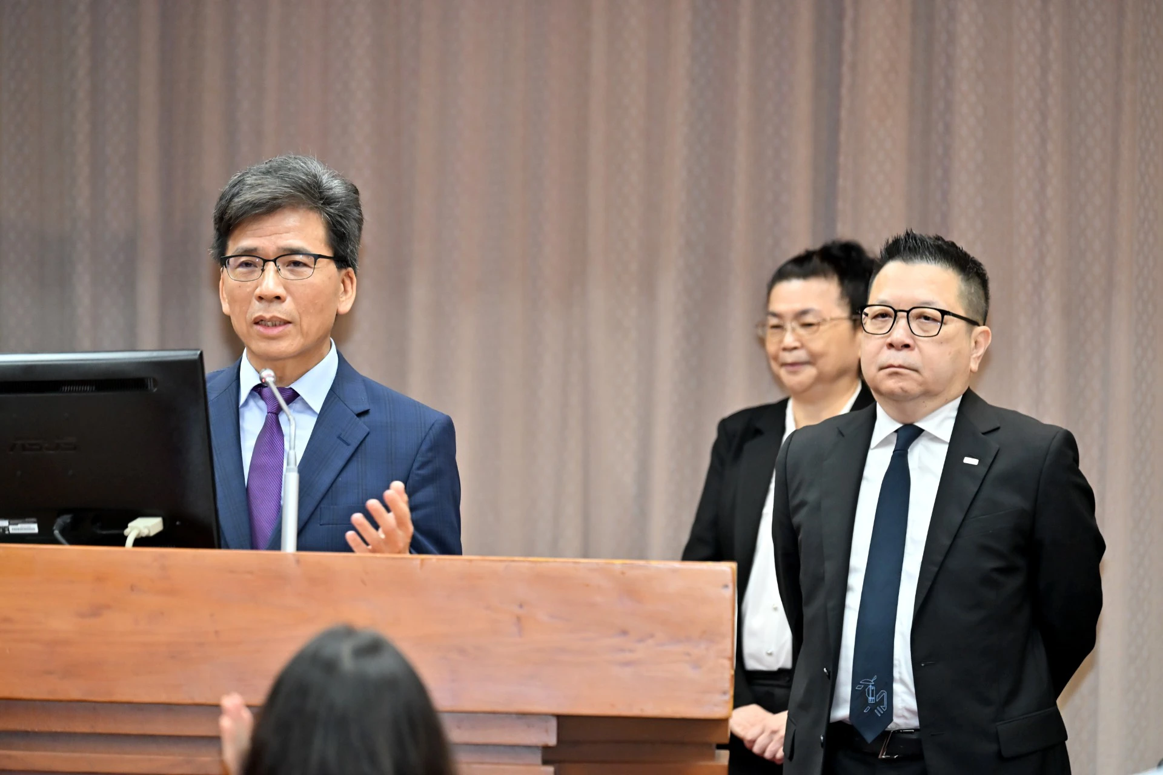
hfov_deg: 7.9
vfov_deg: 5.3
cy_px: 388
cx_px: 582
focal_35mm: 260
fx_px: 8399
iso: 2500
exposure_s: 1/200
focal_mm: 260
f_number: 5.6
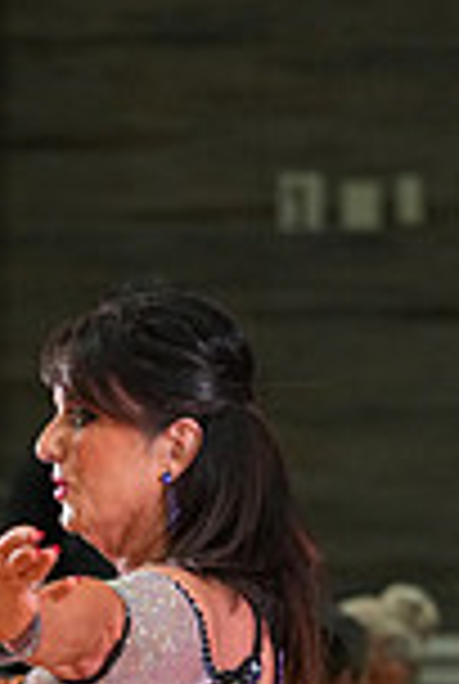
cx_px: -290
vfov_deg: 3.6
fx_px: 10718
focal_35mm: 563
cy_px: 1008
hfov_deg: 2.4
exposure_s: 1/200
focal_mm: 148
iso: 2500
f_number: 4
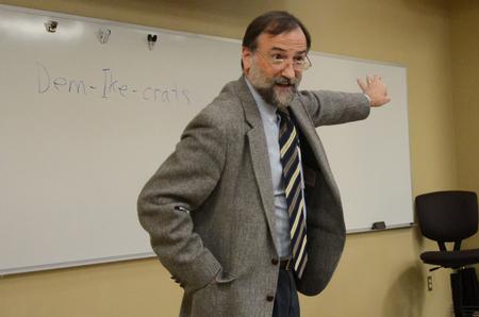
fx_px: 757
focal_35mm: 57
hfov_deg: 35.1
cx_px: 240
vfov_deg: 23.7
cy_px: 158
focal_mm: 38
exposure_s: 1/160
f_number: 4.5
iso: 3200
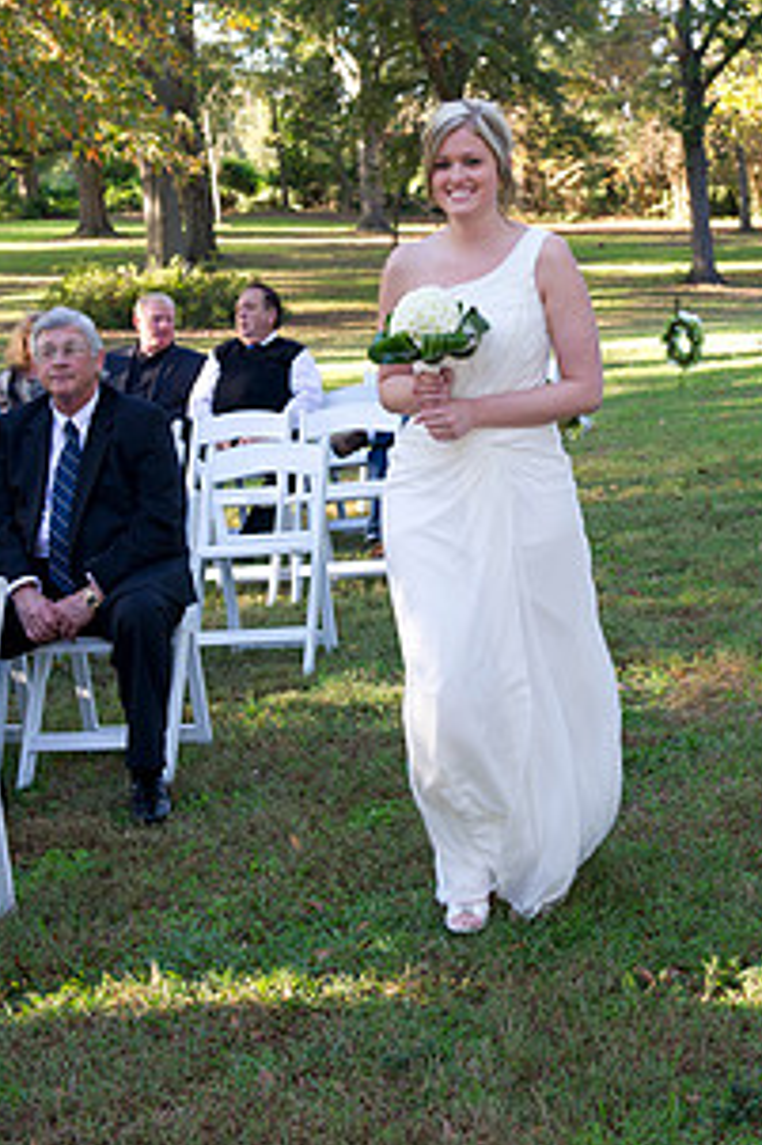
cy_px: 428
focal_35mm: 67
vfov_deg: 30.0
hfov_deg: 20.3
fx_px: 2130
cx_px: 472
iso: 500
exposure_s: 1/125
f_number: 5.6
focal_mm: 45
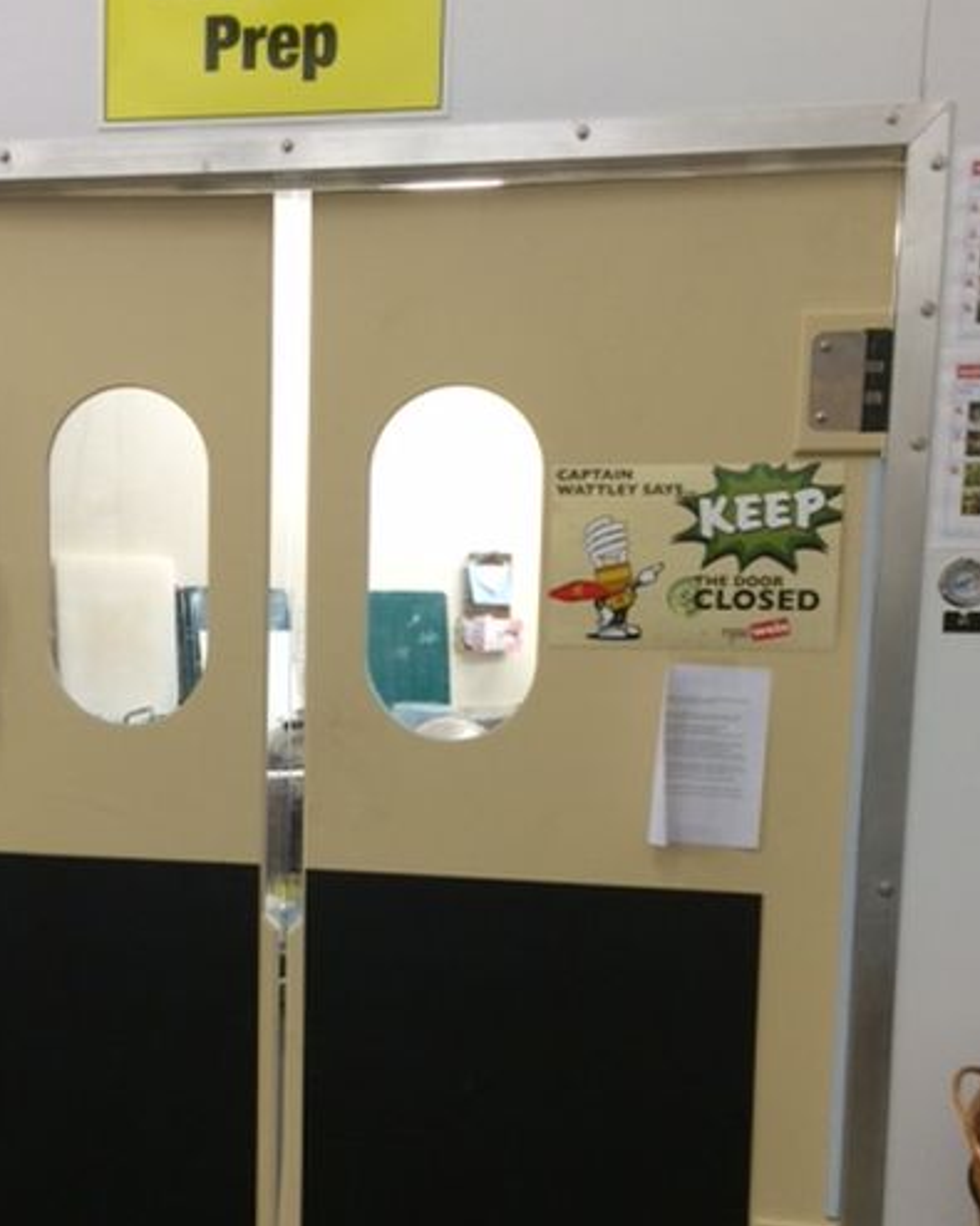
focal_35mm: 44
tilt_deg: -6.9
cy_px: 792
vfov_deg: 41.6
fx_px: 1596
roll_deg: -0.5
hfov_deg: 33.9
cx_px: 345
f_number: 2.2
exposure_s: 1/30
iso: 100
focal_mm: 4.15
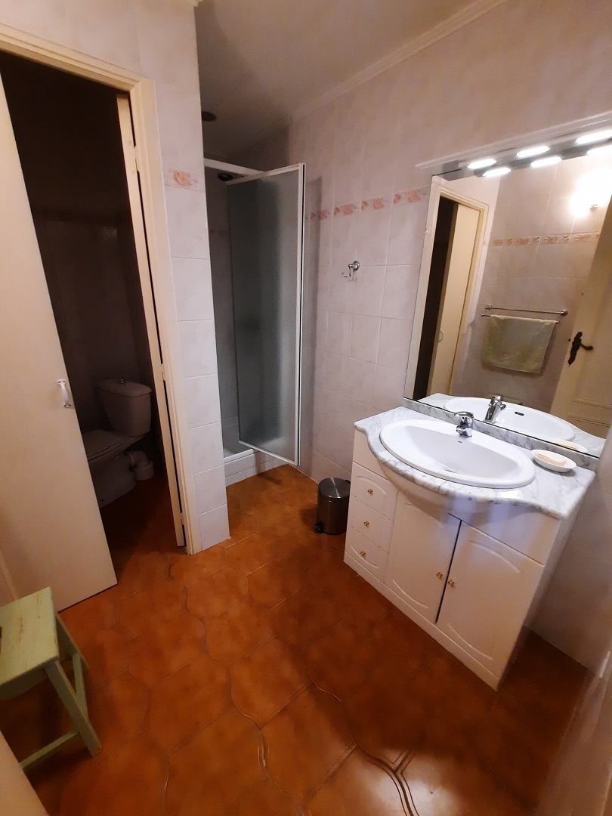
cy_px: 408
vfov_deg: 106.2
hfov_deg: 89.9
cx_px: 306
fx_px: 306
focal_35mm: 13
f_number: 2.2
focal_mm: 1.74
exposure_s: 1/33
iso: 200
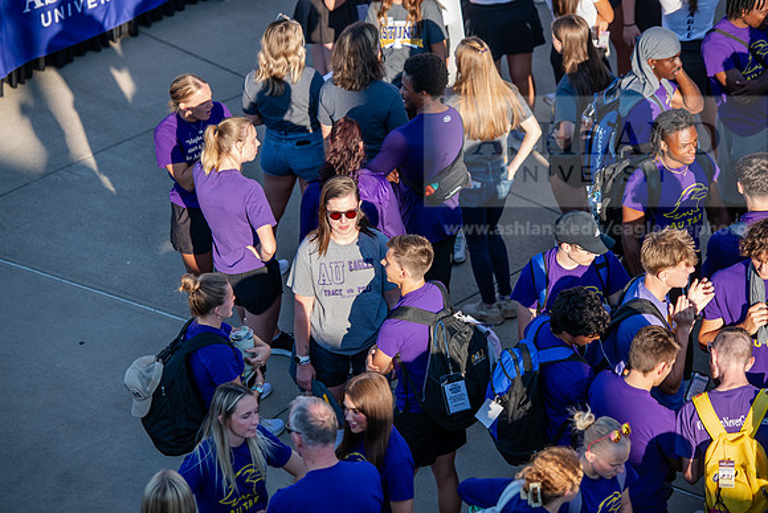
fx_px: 3094
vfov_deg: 9.5
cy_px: 256
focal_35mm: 145
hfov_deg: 14.2
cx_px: 384
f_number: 3.5
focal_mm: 145
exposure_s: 1/800
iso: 250
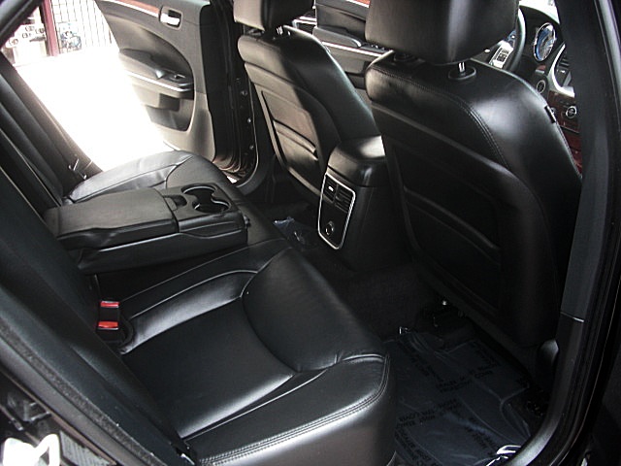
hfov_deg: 51.4
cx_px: 310
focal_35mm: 36
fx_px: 646
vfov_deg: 39.7
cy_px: 233
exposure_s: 1/80
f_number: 2.8
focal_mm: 6.3
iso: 100
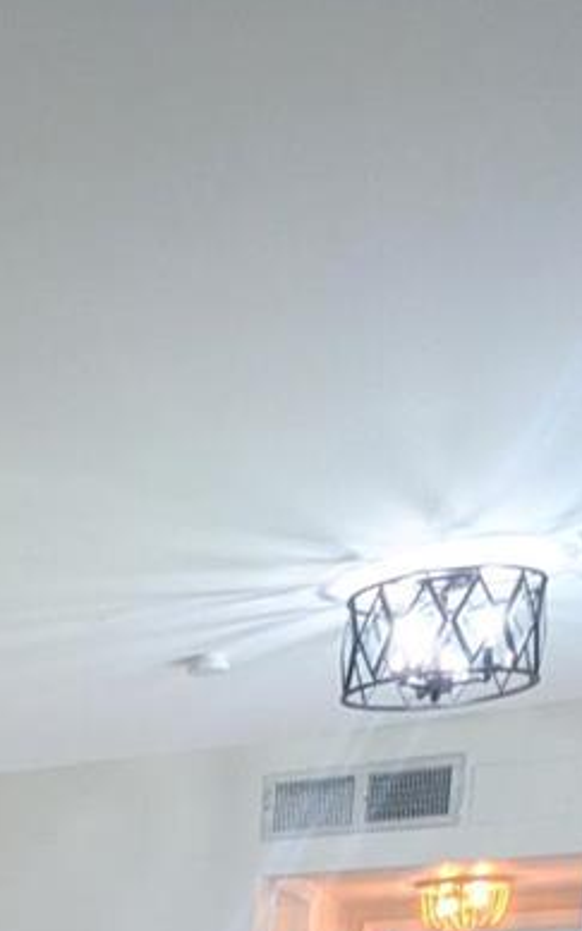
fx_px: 1701
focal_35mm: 67
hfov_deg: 16.3
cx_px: -475
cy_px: 1465
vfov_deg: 23.3
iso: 118
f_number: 2.2
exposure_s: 1/60
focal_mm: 2.35
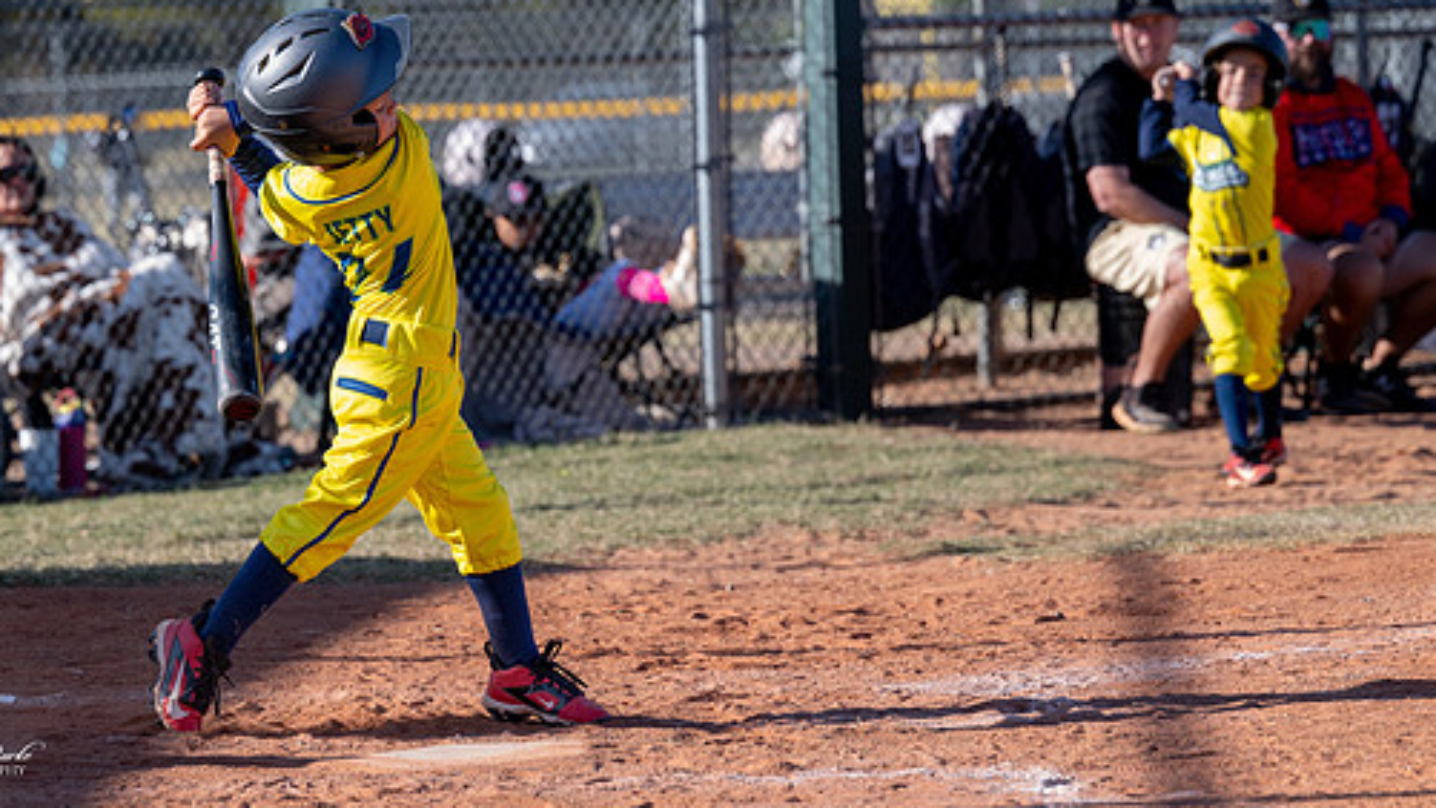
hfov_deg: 10.8
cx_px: 628
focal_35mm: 200
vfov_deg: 6.1
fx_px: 7617
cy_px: 308
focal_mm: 165
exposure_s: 1/1000
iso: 400
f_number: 5.6
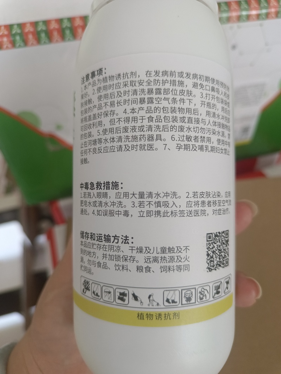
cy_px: 187
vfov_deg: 73.9
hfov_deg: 58.9
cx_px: 140
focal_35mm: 23
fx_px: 249
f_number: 1.88
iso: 1057
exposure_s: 1/100
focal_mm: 5.59
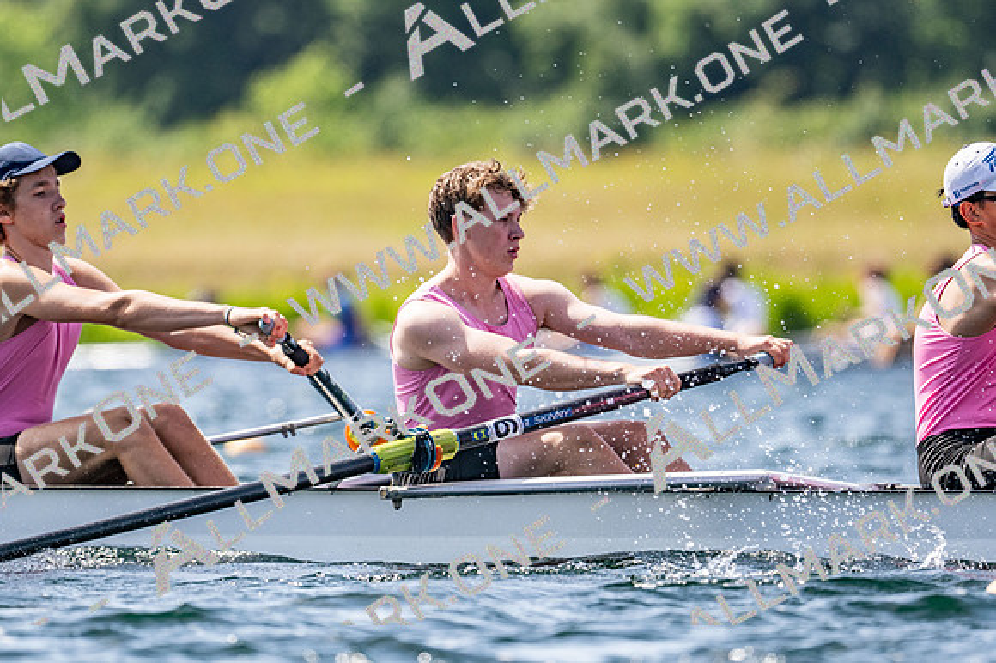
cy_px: 332
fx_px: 16590
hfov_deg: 3.4
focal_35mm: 600
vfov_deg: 2.3
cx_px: 498
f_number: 4.5
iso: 280
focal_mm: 400
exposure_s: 1/2500
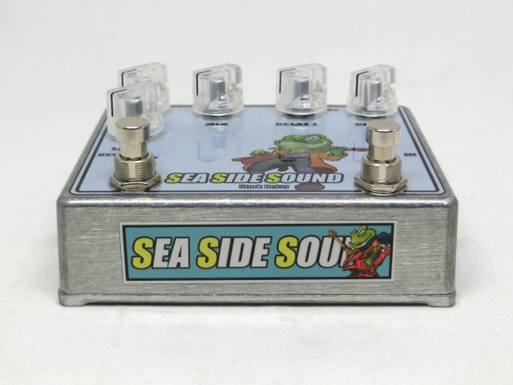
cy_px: 192
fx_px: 889
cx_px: 256
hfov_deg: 32.2
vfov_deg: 24.4
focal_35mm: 60
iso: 160
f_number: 5
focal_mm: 10.7
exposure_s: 1/125
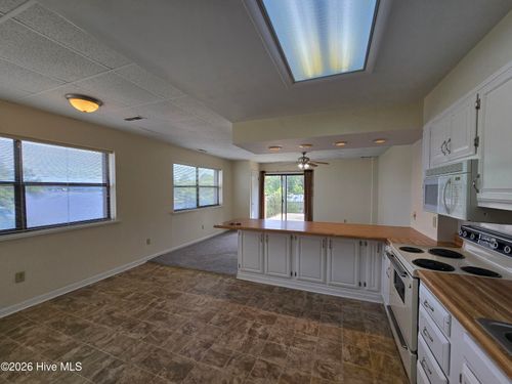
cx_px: 256
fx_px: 192
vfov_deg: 89.9
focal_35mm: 13
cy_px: 192
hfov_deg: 106.2
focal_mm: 2.2
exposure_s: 1/243
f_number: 2.2
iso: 50
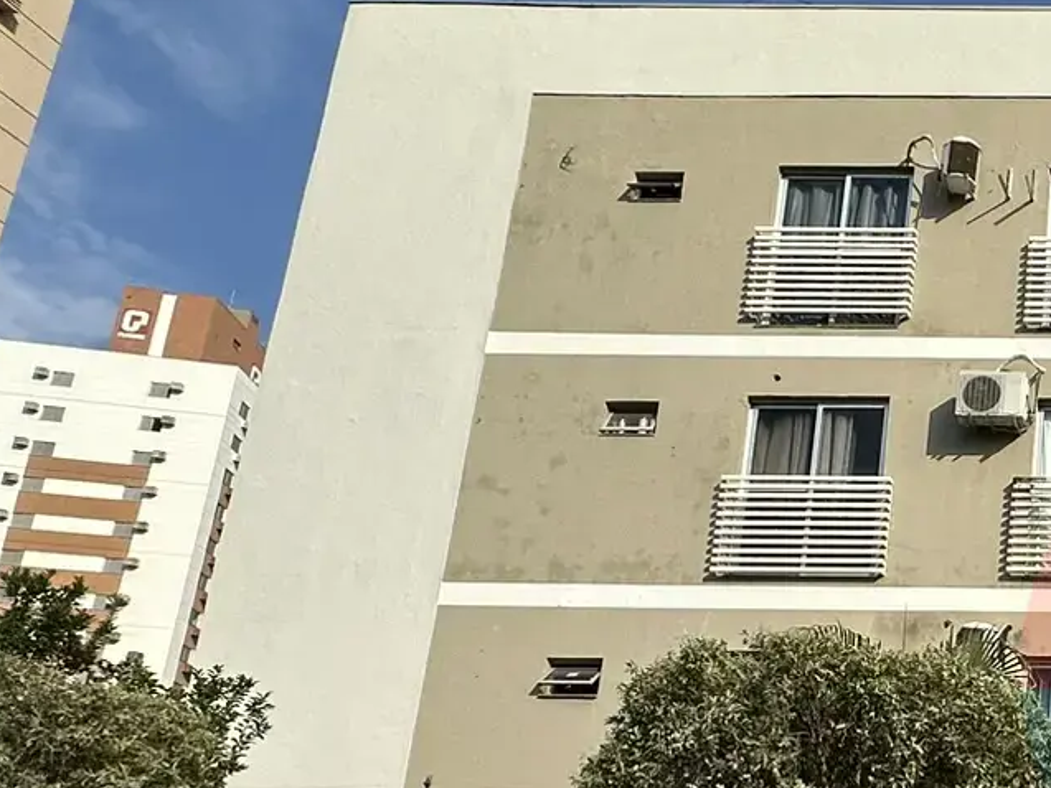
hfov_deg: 33.5
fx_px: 1367
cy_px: 671
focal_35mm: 45
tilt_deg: +16.6
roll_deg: -0.5
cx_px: 1284
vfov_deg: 31.1
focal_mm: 2.22
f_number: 2.2
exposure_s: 1/2882
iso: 50
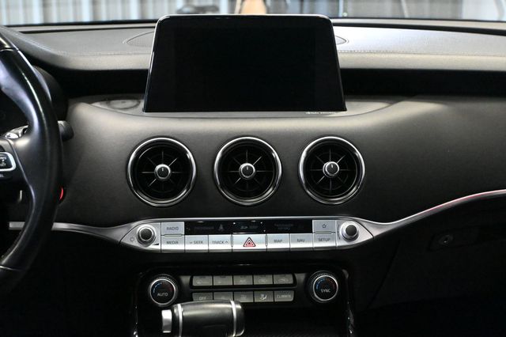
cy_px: 168
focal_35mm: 60
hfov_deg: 33.4
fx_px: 843
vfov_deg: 22.6
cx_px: 253
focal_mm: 40
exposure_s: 1/50
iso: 12800
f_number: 5.6
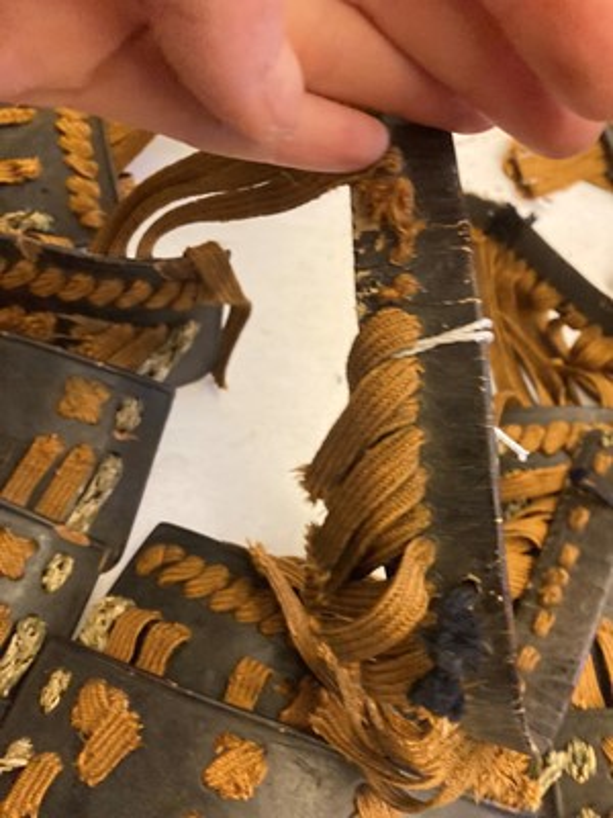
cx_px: 306
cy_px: 409
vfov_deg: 63.4
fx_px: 661
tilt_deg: -58.7
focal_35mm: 28
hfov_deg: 49.7
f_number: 1.8
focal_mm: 3.99
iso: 250
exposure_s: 1/50
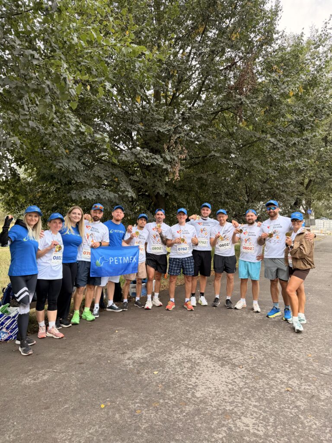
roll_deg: -2.8
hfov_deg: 56.8
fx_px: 307
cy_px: 222
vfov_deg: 71.6
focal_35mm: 24
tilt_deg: +3.4
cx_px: 166
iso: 80
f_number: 1.78
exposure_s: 1/344
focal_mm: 6.76
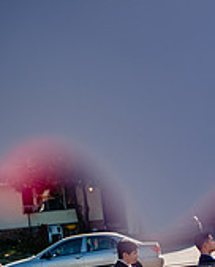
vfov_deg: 20.7
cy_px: 244
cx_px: 357
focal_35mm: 90
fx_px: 713
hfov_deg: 15.3
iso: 100
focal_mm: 28
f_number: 3.5
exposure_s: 1/400
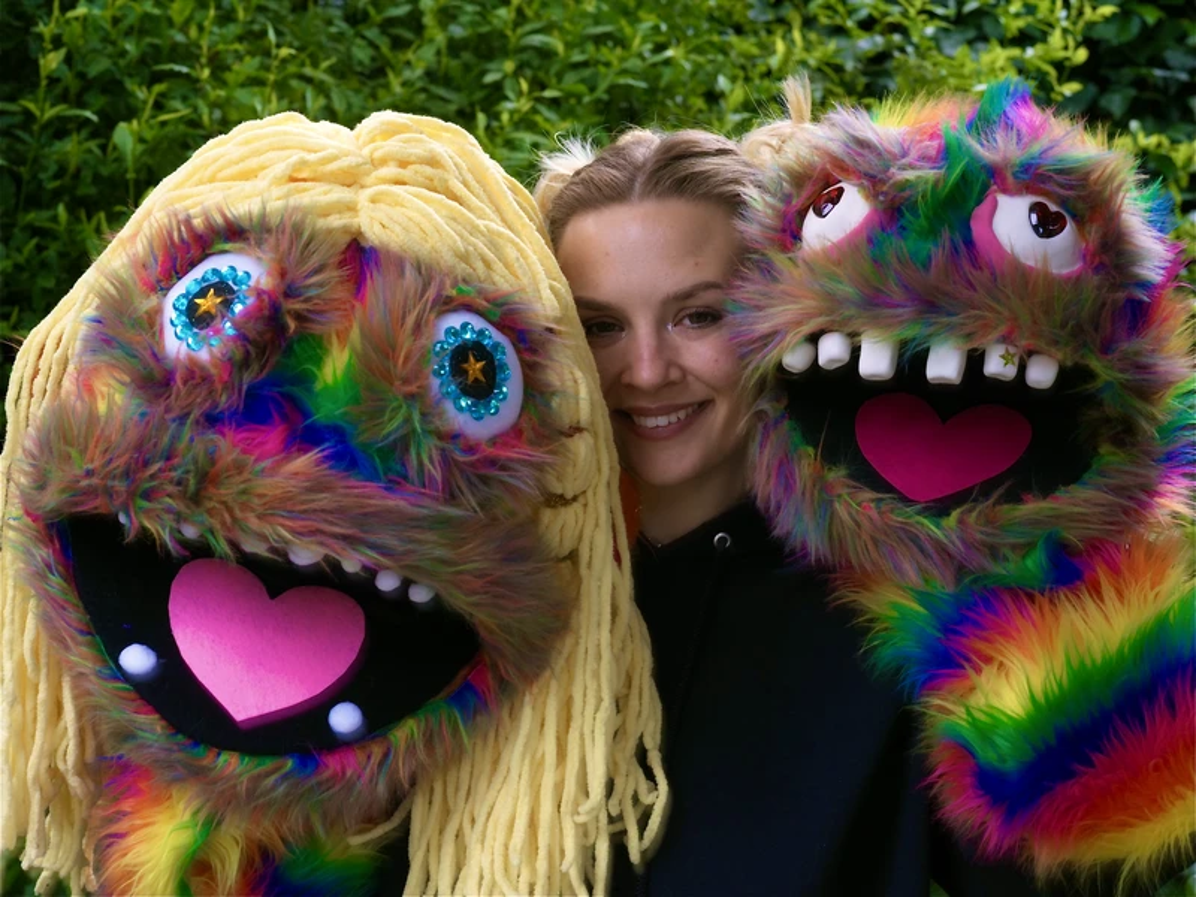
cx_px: 598
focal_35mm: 62
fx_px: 2142
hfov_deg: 31.2
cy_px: 448
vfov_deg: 23.7
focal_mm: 80
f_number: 11
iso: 1600
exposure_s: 1/90
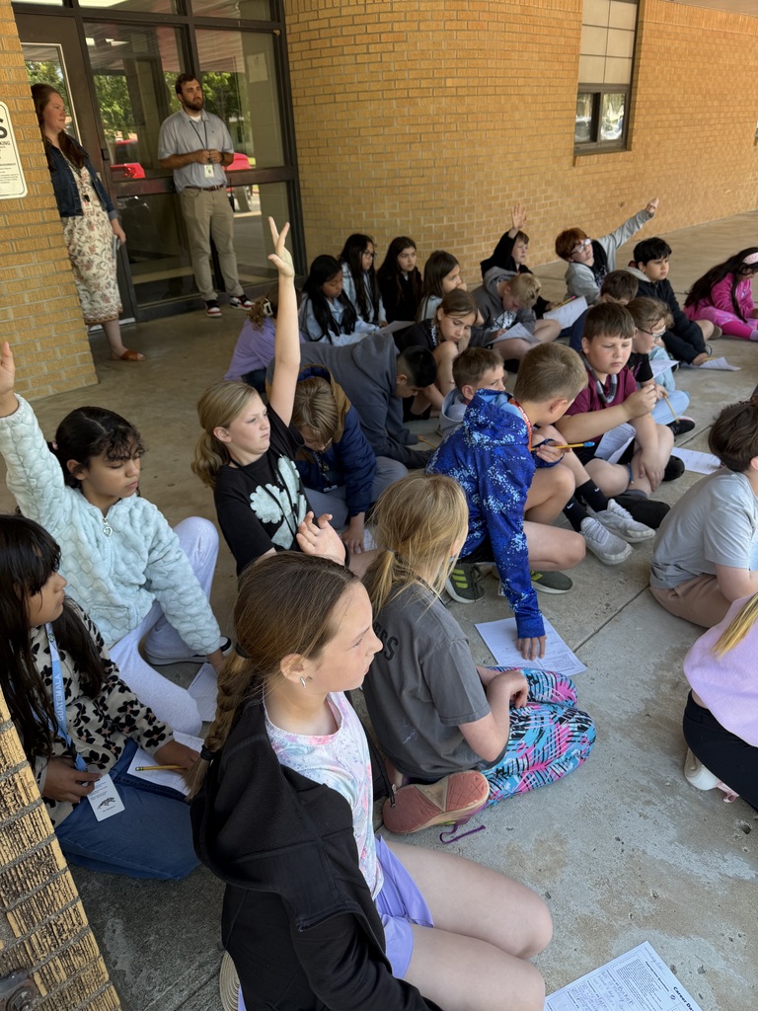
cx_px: 379
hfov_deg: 56.8
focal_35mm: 24
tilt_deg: -27.3
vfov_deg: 71.6
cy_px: 506
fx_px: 701
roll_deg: +2.7
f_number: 1.78
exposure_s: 1/170
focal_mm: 6.76
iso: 80
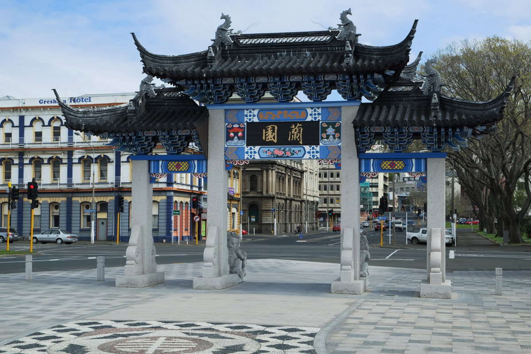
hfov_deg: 38.9
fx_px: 752
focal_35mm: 51
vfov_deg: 26.5
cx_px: 266
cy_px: 177
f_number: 8
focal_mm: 34.3
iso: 400
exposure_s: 1/750
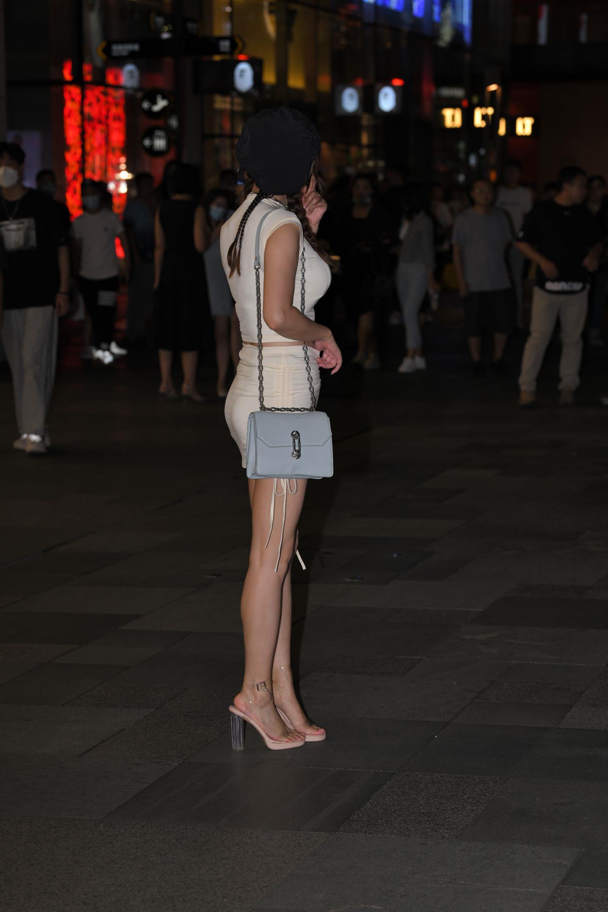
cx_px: 304
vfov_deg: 22.1
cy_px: 456
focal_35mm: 92
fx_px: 2330
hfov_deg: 14.9
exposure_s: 1/200
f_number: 5
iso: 500
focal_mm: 92
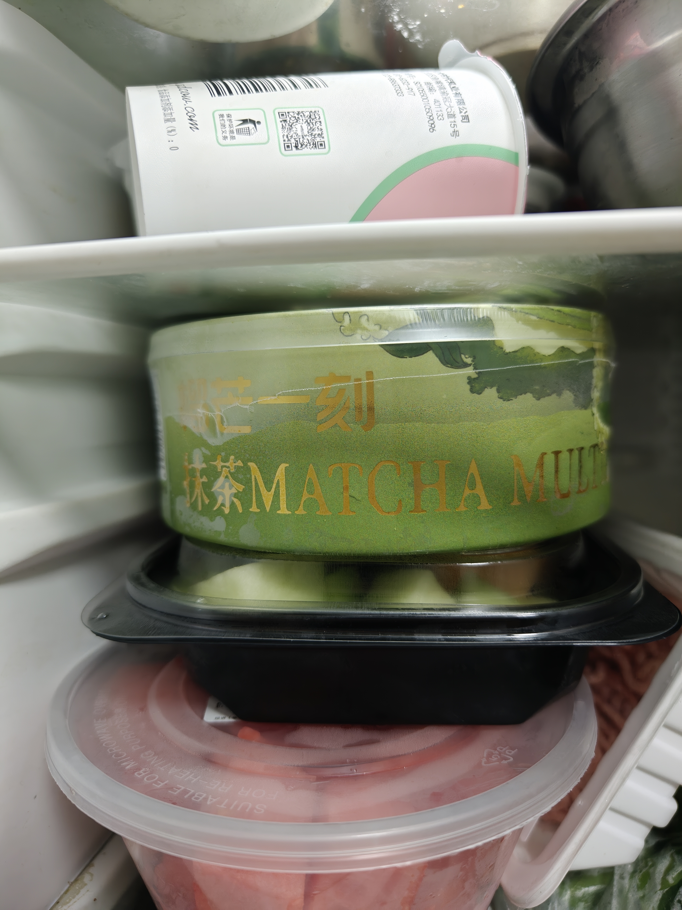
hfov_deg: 58.9
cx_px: 341
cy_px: 455
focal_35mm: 23
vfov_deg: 73.9
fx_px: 604
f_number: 1.8
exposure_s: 1/100
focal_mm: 8.67
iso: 800
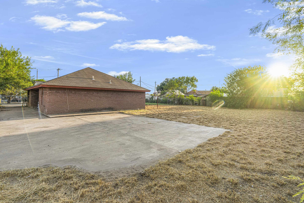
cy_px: 95
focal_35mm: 17
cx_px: 150
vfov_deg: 70.4
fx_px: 144
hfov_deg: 93.3
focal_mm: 16
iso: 200
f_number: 9
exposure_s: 1/60
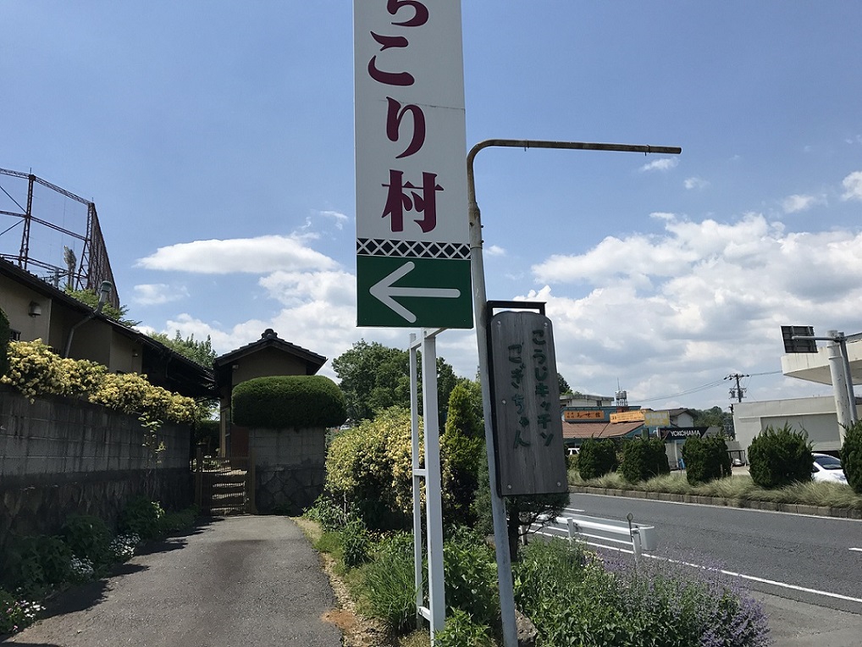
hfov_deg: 63.4
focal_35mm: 28
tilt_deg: +11.0
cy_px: 324
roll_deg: +1.8
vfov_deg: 49.8
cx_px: 431
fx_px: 697
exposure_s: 1/3546
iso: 20
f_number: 1.8
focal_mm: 3.99
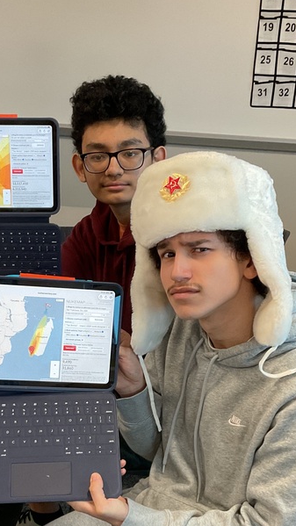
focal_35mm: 54
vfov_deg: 38.2
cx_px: 95
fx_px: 753
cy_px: 340
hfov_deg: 22.1
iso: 160
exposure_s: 1/60
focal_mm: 3
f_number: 1.8
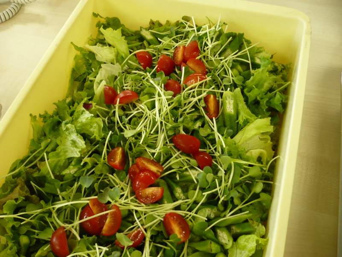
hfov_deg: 52.6
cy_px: 128
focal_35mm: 35
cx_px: 171
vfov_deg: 40.7
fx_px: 346
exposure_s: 1/20
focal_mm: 5.8
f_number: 2.8
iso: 200
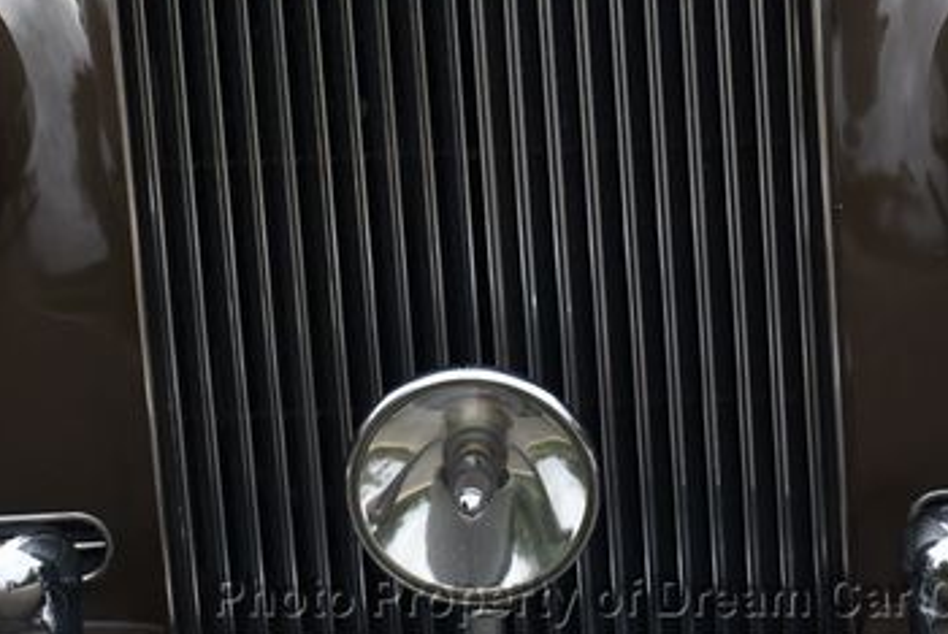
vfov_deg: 10.0
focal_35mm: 137
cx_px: 431
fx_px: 3611
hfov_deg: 15.0
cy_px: 68
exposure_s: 1/250
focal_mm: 50
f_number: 4.8
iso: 110
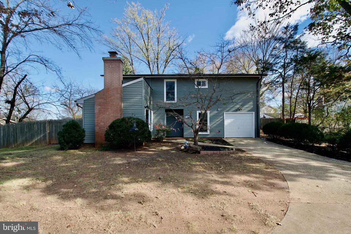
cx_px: 176
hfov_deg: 100.4
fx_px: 146
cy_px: 117
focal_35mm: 15
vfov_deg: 77.3
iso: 320
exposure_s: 1/500
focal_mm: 10
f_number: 7.1
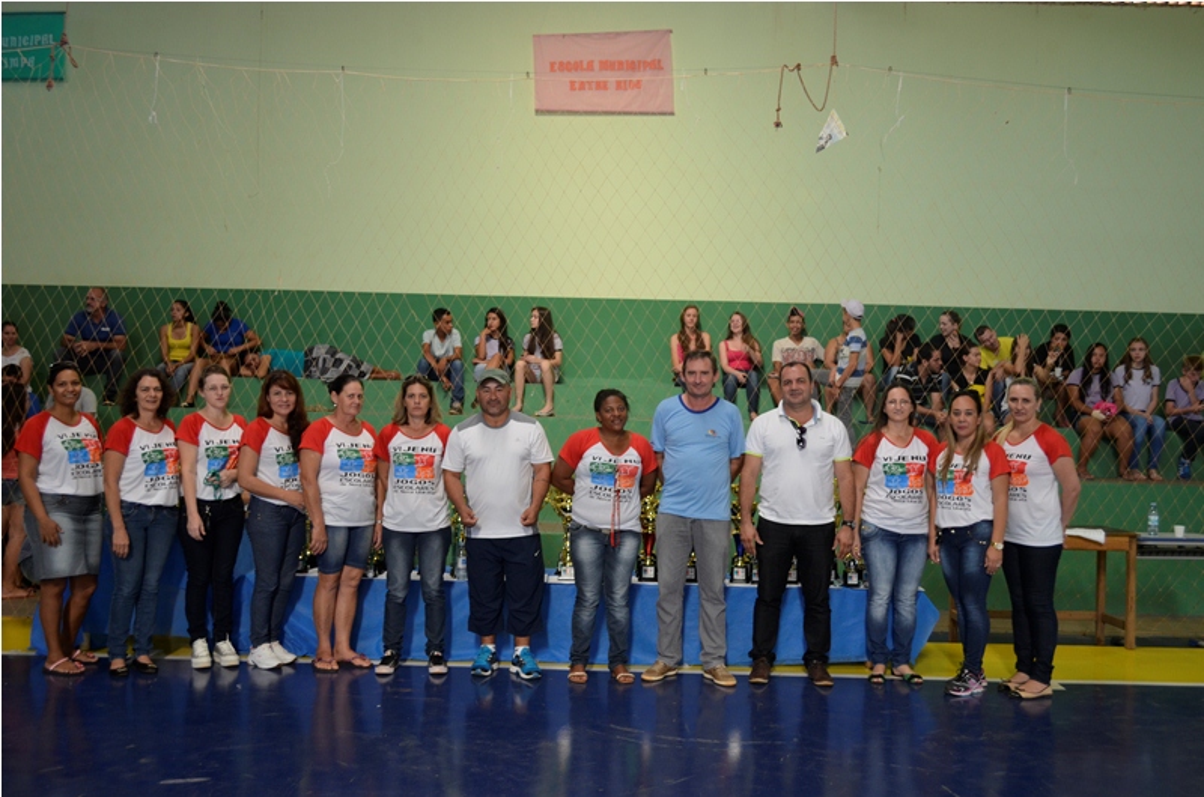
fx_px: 1302
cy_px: 398
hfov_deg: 49.6
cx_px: 602
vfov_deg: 34.1
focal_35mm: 39
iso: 720
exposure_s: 1/60
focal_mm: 26
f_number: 4.2
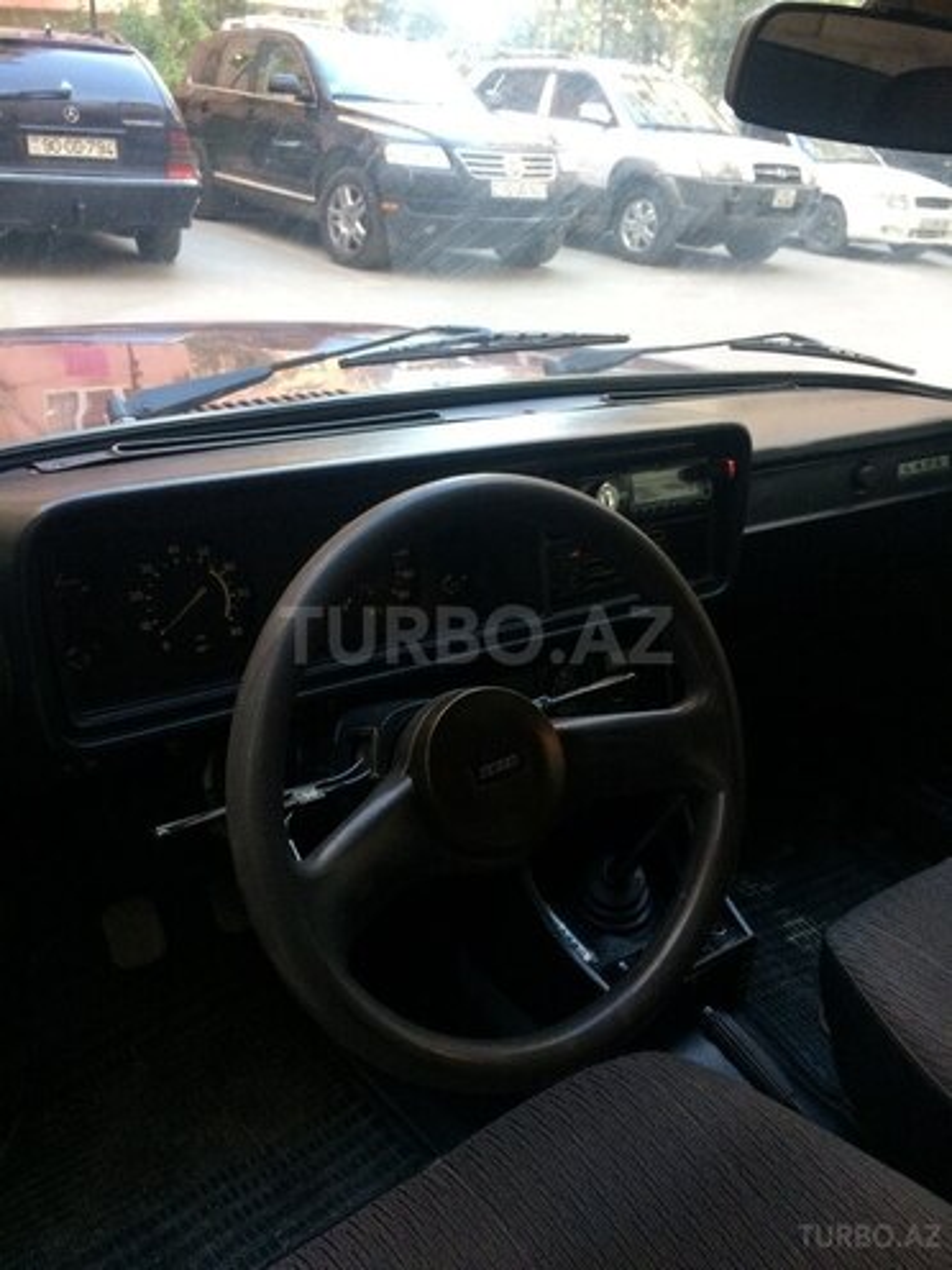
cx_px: 476
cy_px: 635
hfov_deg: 48.2
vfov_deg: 61.7
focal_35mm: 29
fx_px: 1063
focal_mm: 4.15
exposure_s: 1/33
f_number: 2.2
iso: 200
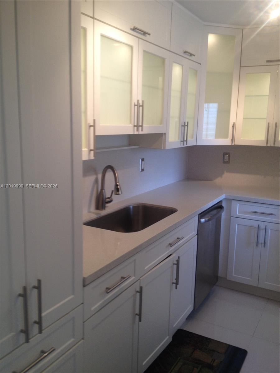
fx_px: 377
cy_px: 186
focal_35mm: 35
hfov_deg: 40.7
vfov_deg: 52.6
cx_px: 140
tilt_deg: -13.5
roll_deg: -0.4
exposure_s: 1/20
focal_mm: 4.28
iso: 50
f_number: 2.4
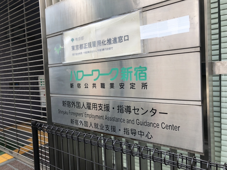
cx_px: 114
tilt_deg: -2.3
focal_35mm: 28
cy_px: 85
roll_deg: +1.4
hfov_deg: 63.4
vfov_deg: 49.7
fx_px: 184
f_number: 1.8
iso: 20
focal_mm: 4
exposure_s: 1/317
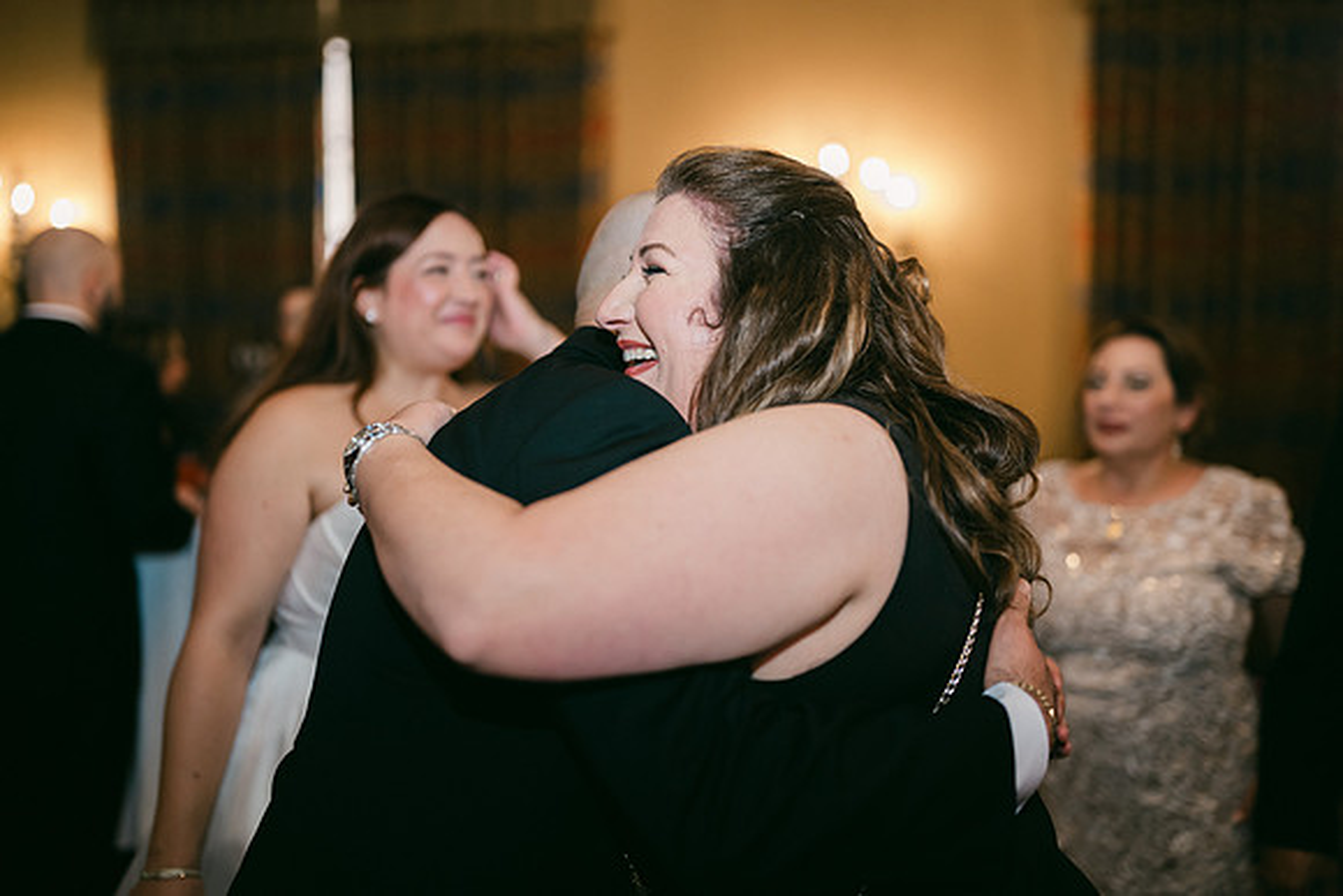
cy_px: 448
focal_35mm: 35
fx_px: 1306
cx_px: 672
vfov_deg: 37.9
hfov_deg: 54.4
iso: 640
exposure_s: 1/125
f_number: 1.2
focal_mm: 35
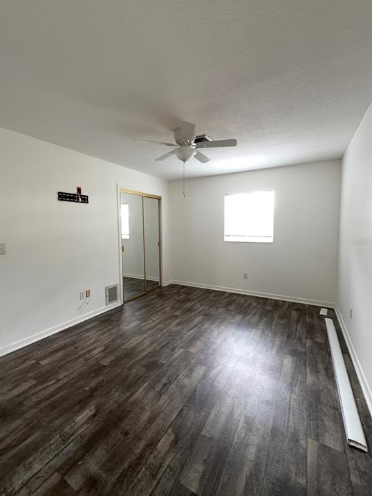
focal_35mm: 15
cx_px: 184
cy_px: 241
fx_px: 215
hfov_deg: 81.8
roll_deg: +1.4
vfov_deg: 98.1
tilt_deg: -2.8
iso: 100
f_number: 2.2
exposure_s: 1/19
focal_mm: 2.22
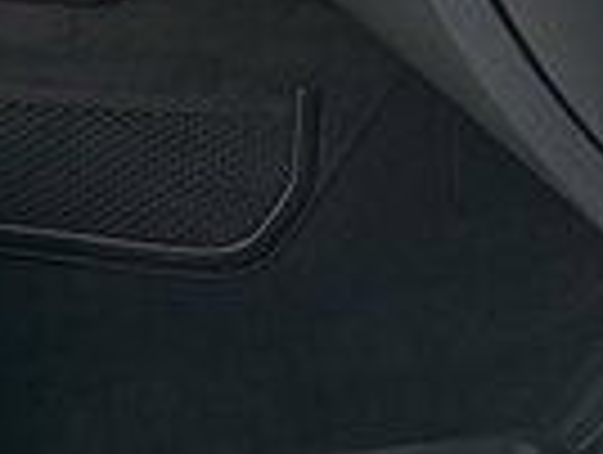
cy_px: -205
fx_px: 1710
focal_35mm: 98
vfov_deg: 14.3
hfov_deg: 18.2
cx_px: -252
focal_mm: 6.76
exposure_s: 1/74
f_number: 1.78
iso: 200
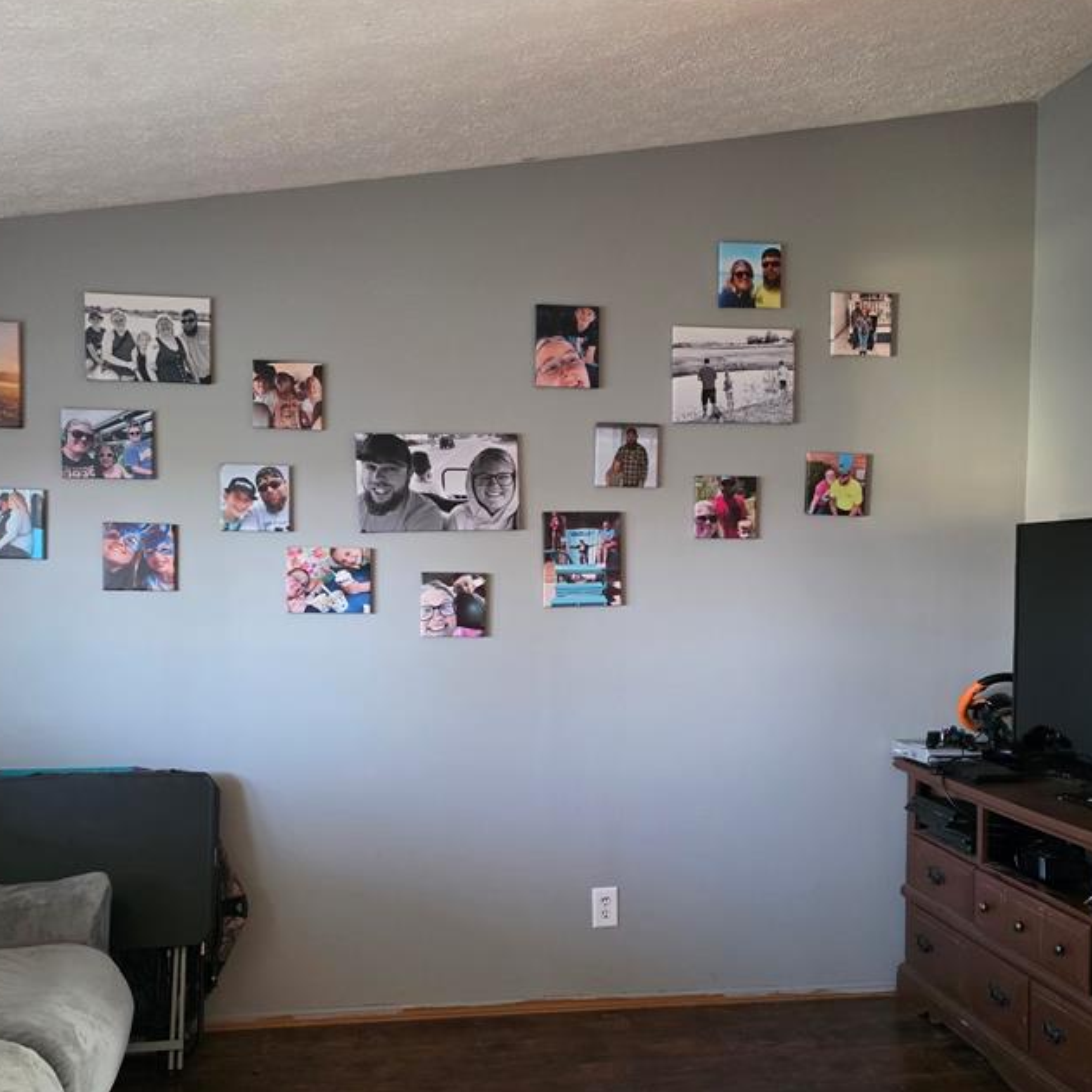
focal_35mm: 33
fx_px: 1178
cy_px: 613
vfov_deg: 49.6
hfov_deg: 49.7
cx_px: 557
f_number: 1.7
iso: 2000
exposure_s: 1/120
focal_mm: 6.3
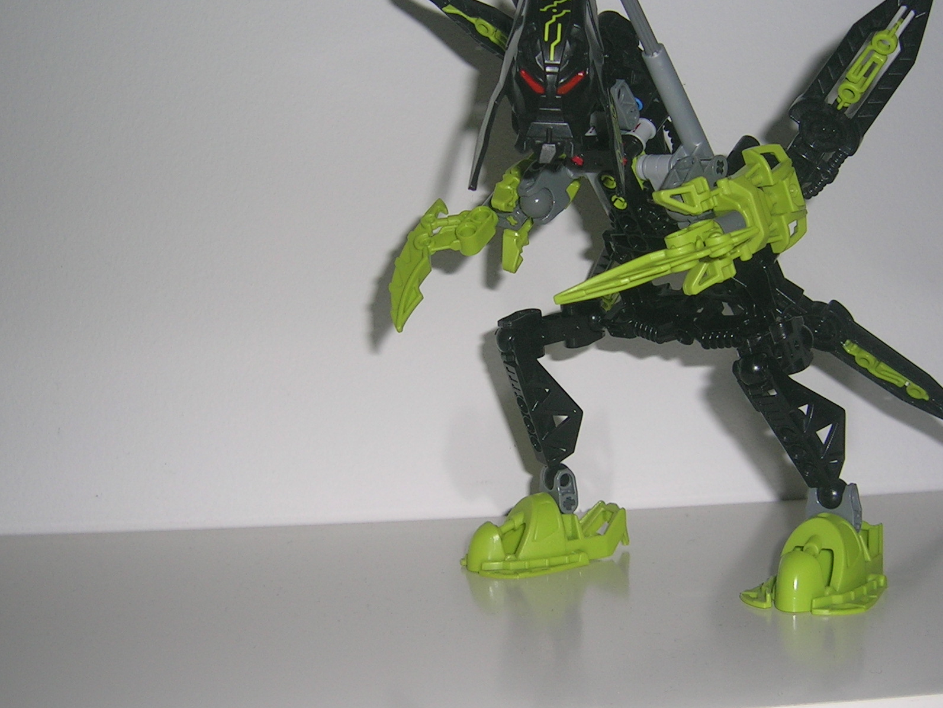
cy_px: 358
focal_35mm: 45
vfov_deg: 32.2
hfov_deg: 42.1
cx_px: 483
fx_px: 1226
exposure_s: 1/60.1
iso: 50
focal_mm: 5.4
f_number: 2.8
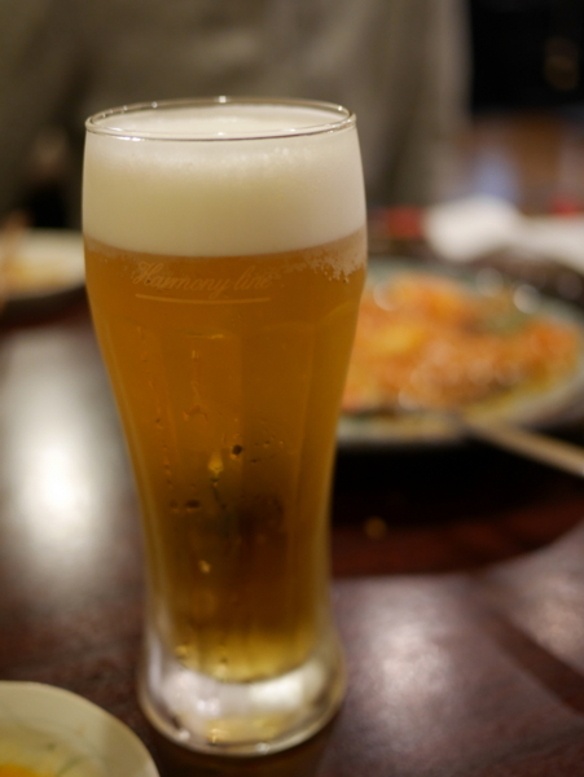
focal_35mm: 40
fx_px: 899
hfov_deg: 36.0
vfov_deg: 46.8
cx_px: 292
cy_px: 388
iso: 800
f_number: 1.7
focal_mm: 20
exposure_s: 1/60
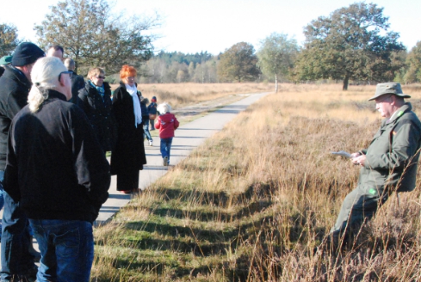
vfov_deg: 24.9
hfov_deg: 36.0
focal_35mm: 54
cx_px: 108
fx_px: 633
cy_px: 211
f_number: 13
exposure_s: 1/640
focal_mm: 22
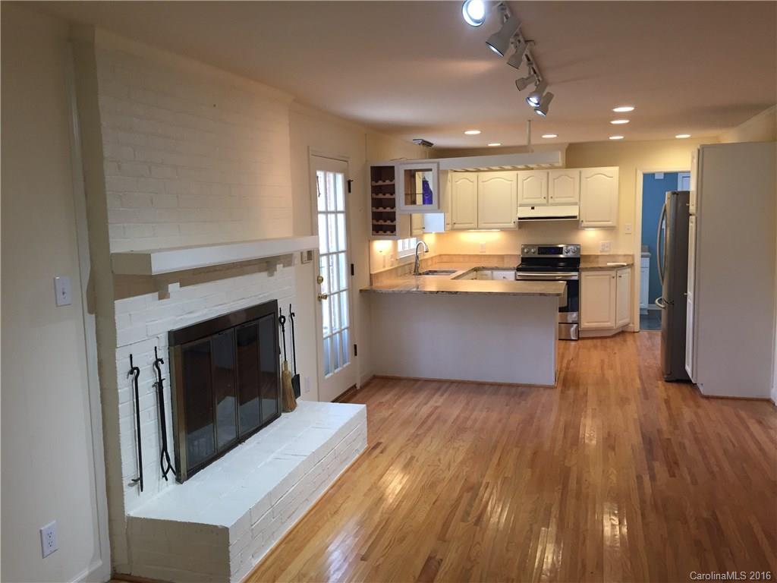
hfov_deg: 61.7
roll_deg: +0.4
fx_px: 651
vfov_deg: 48.2
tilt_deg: -6.3
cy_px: 292
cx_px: 388
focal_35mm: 29
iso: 40
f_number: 2.2
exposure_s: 1/30
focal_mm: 4.15
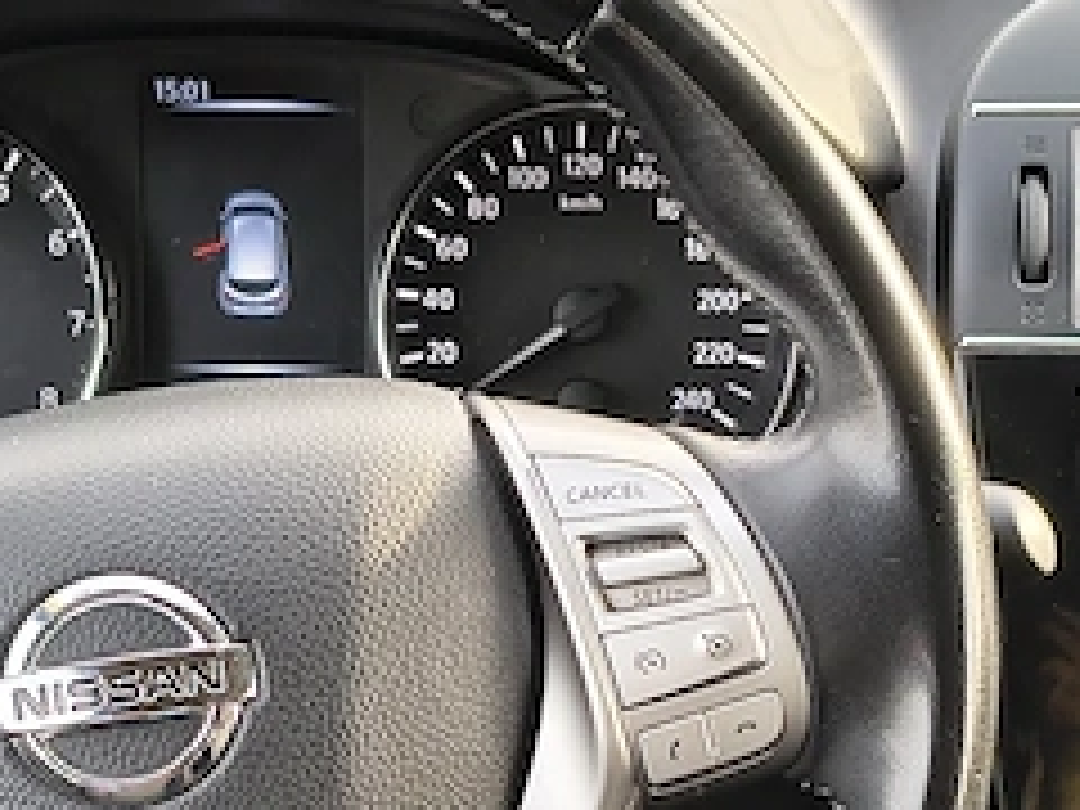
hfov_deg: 19.6
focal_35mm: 100
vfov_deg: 14.3
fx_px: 3120
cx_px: 585
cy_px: 1022
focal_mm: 5.56
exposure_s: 1/100
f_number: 1.8
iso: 143
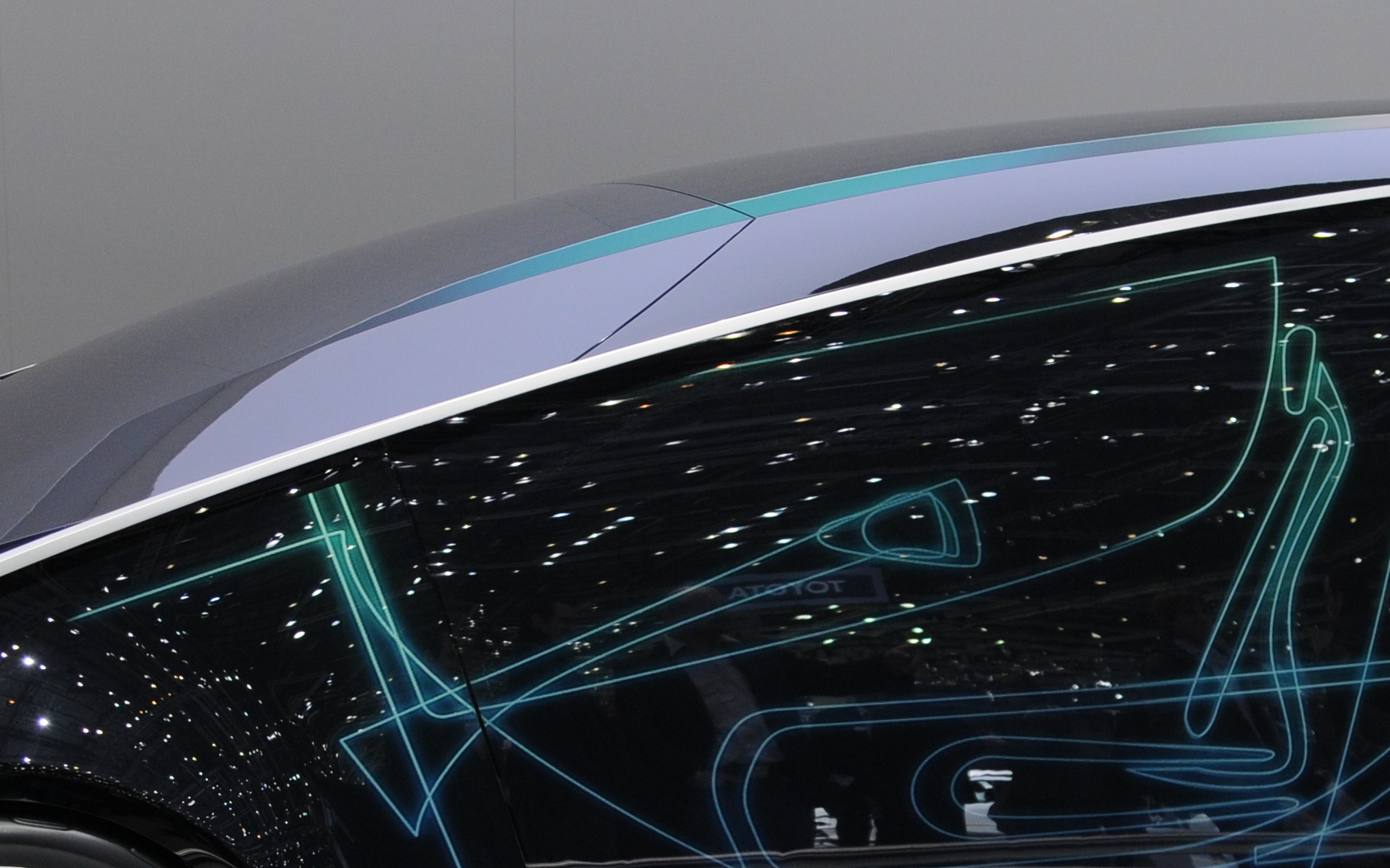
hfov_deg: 25.8
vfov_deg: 16.2
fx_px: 3030
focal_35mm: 80
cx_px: 824
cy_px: 726
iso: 400
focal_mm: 22
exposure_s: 1/90
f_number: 4.8
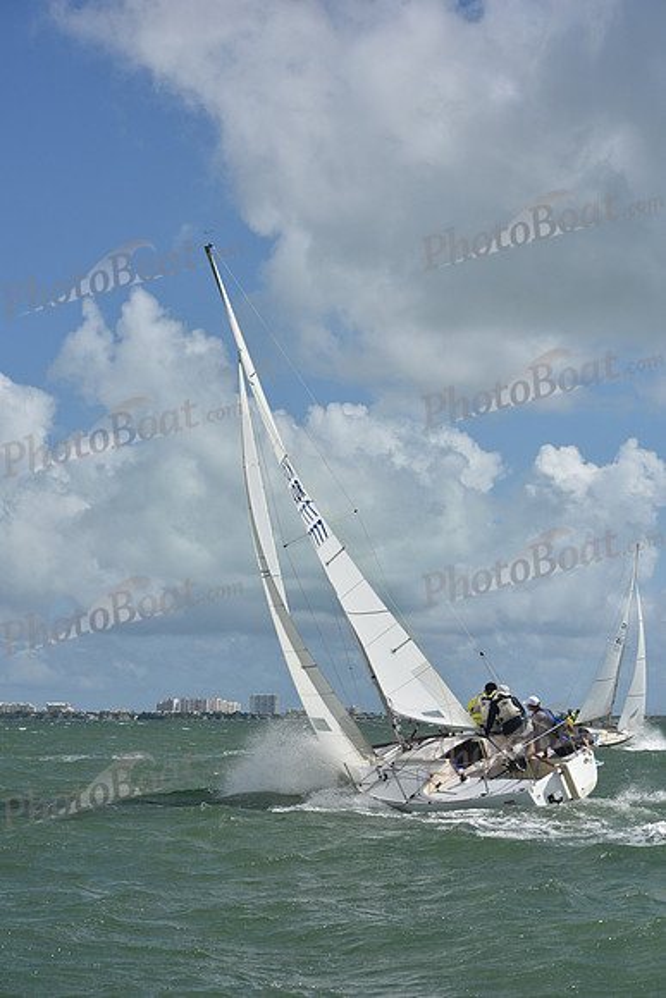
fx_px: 1941
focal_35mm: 70
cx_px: 333
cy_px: 499
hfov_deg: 19.5
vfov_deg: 28.8
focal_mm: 70
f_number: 9
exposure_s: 1/1600
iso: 250
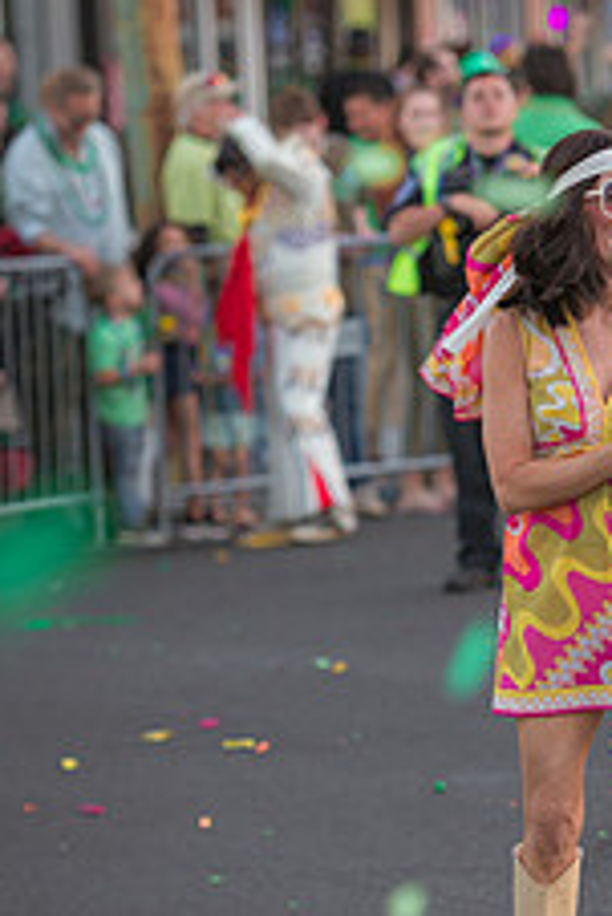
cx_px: 503
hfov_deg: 5.8
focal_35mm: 239
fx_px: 6085
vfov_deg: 8.6
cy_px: 576
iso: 360
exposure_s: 1/160
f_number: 2.8
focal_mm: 120
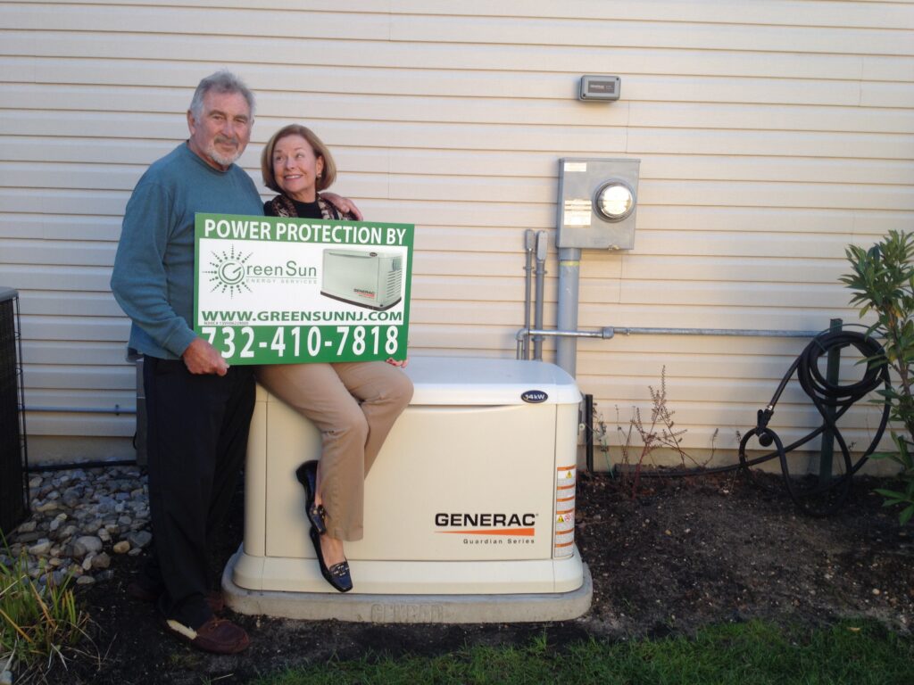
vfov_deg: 40.7
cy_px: 342
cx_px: 457
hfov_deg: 52.6
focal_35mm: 35
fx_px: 924
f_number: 2.4
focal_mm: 4.28
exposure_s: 1/160
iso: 50
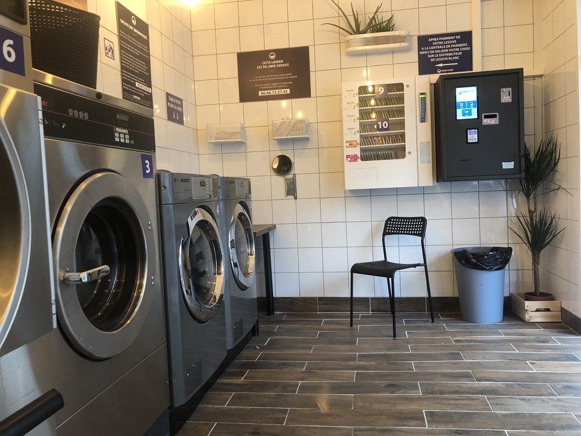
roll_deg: +3.5
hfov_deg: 63.4
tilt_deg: -2.8
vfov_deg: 49.7
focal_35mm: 28
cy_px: 218
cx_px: 290
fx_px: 470
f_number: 1.8
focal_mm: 4
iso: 40
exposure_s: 1/33
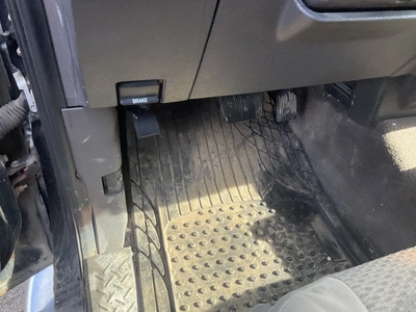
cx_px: 208
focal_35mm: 29
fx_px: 349
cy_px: 156
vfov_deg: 48.2
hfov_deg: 61.7
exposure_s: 1/122
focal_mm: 3
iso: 40
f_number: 1.8
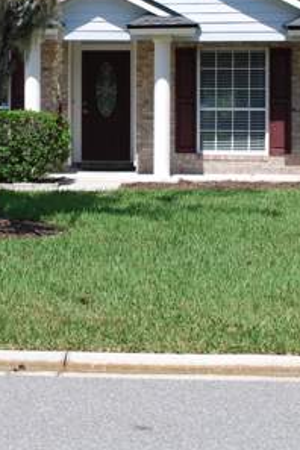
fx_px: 1012
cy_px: 116
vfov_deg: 24.8
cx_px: 82
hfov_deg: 16.8
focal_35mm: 81
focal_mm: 20
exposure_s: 1/250
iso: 100
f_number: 8
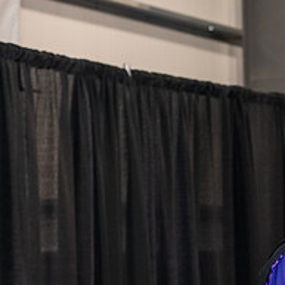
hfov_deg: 9.6
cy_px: 256
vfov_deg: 9.7
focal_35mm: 179
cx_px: 391
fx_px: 1667
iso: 2500
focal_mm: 70
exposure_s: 1/200
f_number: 5
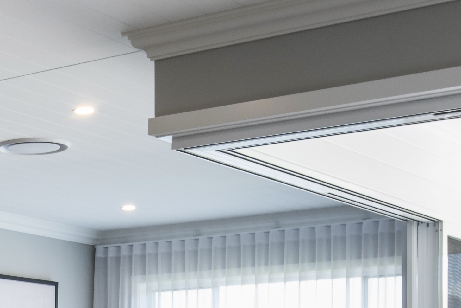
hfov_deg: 19.1
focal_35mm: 96
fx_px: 1229
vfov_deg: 13.1
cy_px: 528
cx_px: -194
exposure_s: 1/2
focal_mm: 19
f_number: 13
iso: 64
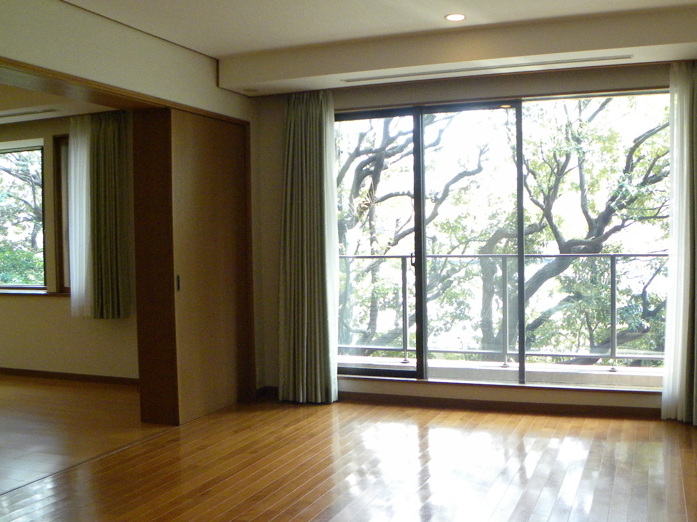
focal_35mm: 35
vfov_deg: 40.7
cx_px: 413
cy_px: 262
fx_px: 705
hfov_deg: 52.3
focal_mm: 4.6
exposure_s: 1/109
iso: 376
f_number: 2.8
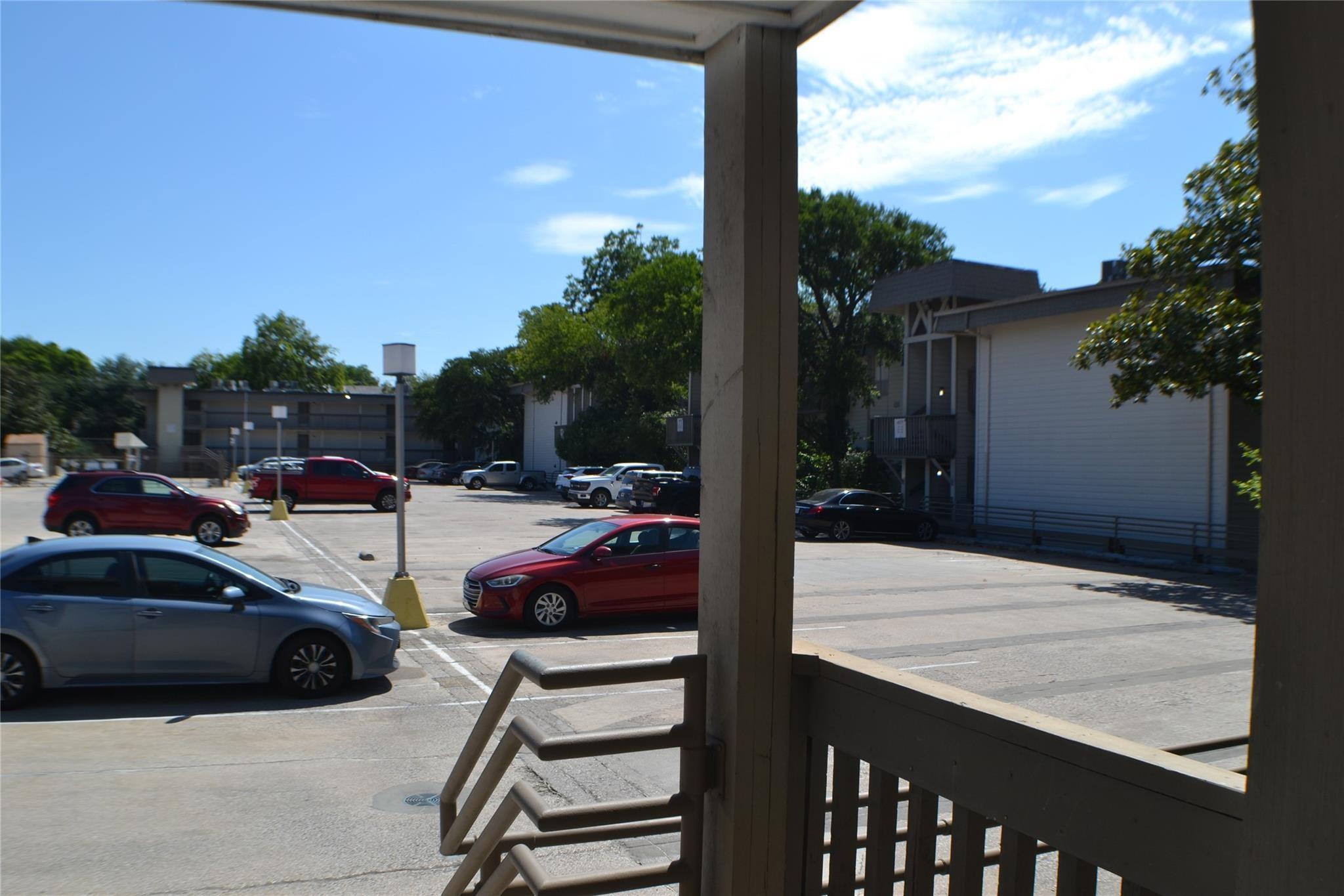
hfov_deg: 53.1
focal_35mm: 36
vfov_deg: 36.9
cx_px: 672
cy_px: 448
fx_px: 1344
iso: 100
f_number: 8
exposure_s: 1/250
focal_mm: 24
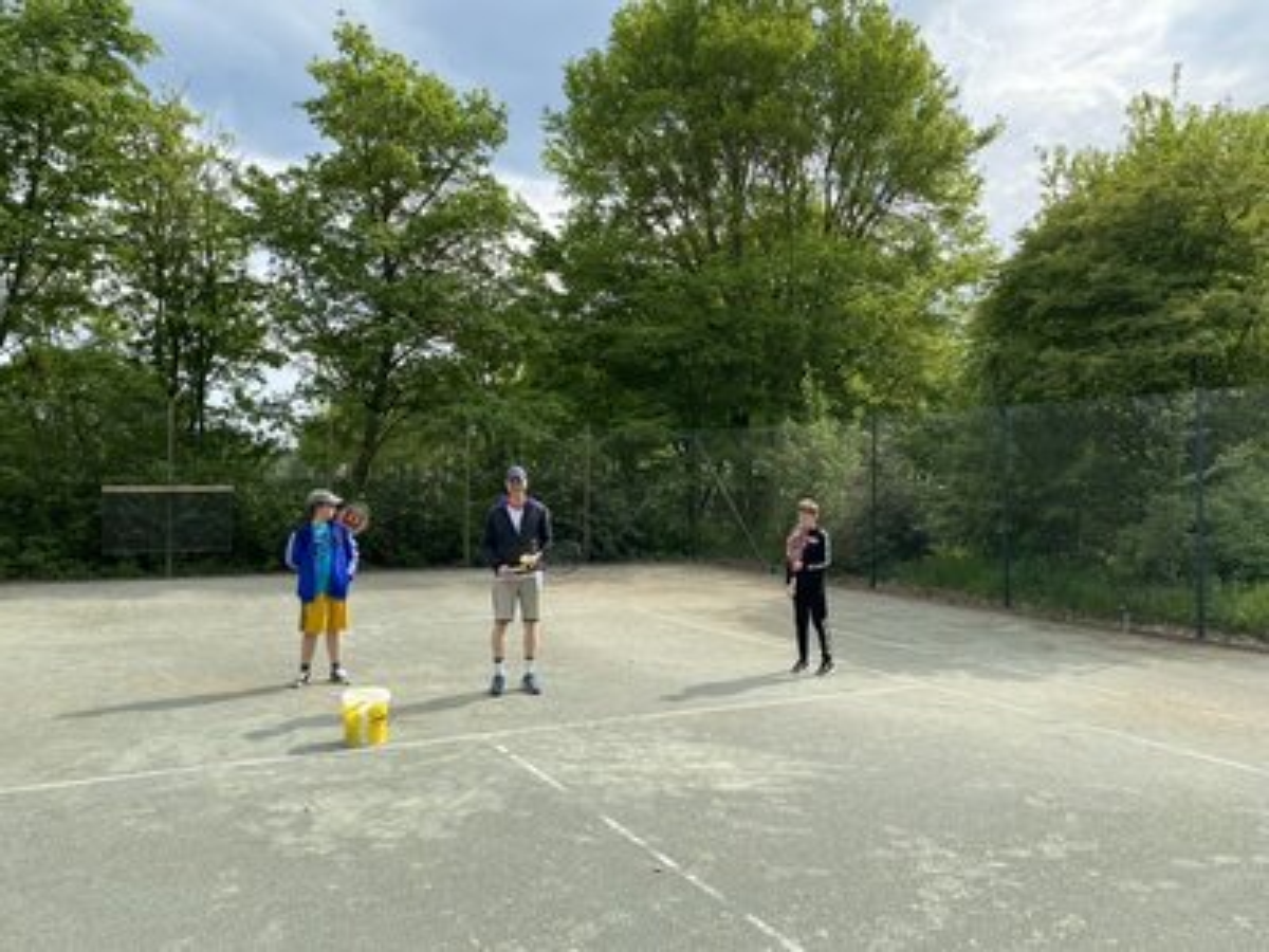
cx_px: 634
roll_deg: -2.0
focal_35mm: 26
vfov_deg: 53.1
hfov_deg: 67.3
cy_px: 476
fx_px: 953
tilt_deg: +1.3
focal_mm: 4.25
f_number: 1.8
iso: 32
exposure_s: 1/1608
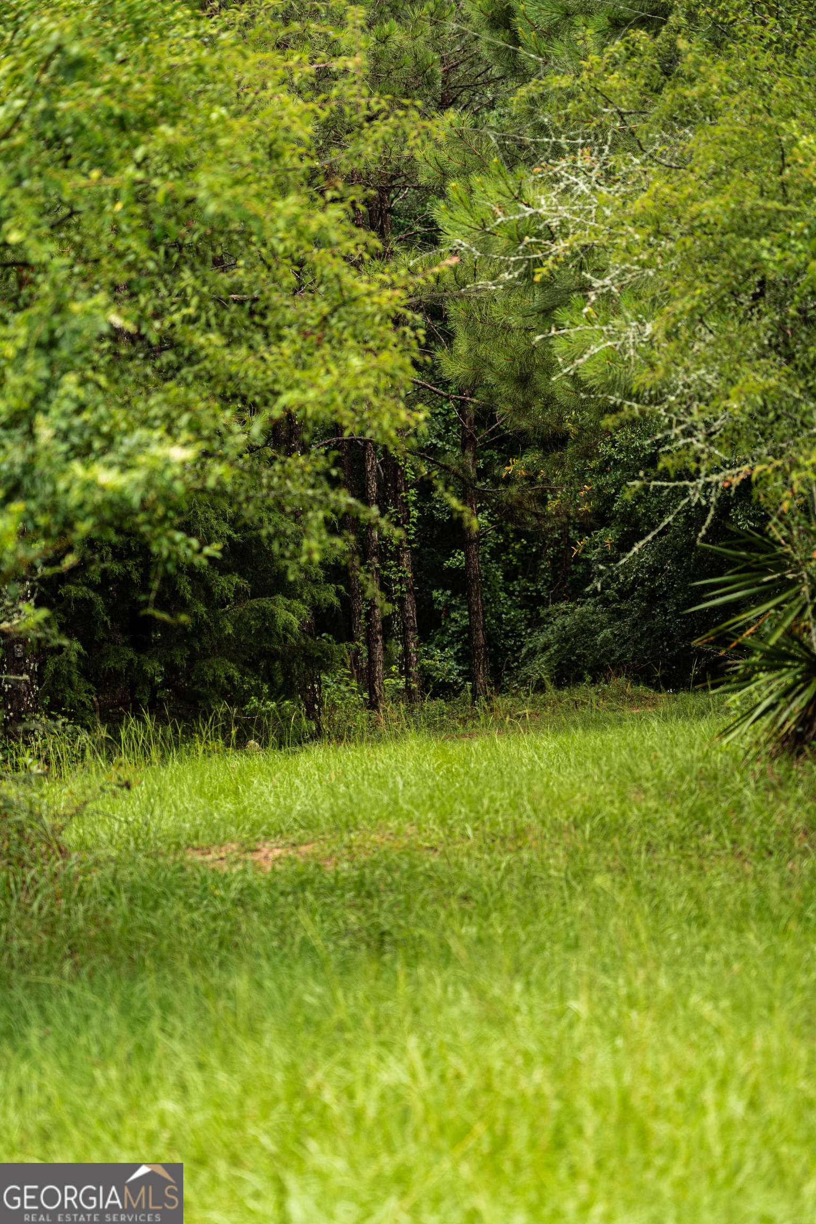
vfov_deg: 19.5
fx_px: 3570
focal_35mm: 105
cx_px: 408
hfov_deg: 13.0
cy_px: 612
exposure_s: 1/160
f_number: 4
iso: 640
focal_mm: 105
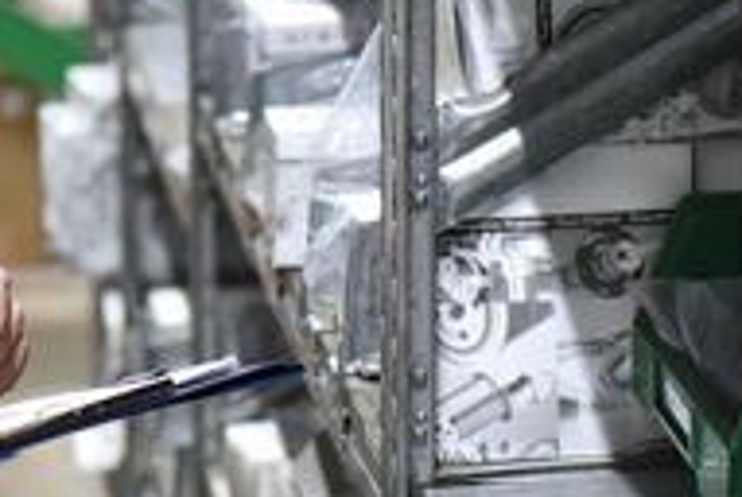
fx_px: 2498
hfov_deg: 16.7
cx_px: 93
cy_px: -72
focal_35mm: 121
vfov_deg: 11.2
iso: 2200
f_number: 2.5
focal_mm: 35
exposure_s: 1/125
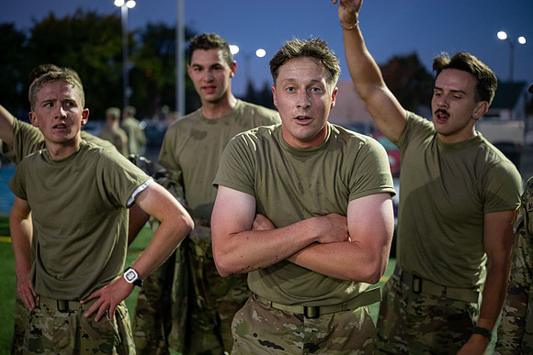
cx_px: 266
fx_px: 874
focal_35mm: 59
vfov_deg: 23.0
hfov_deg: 33.9
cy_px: 178
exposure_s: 1/125
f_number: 2.8
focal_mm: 59
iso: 1250
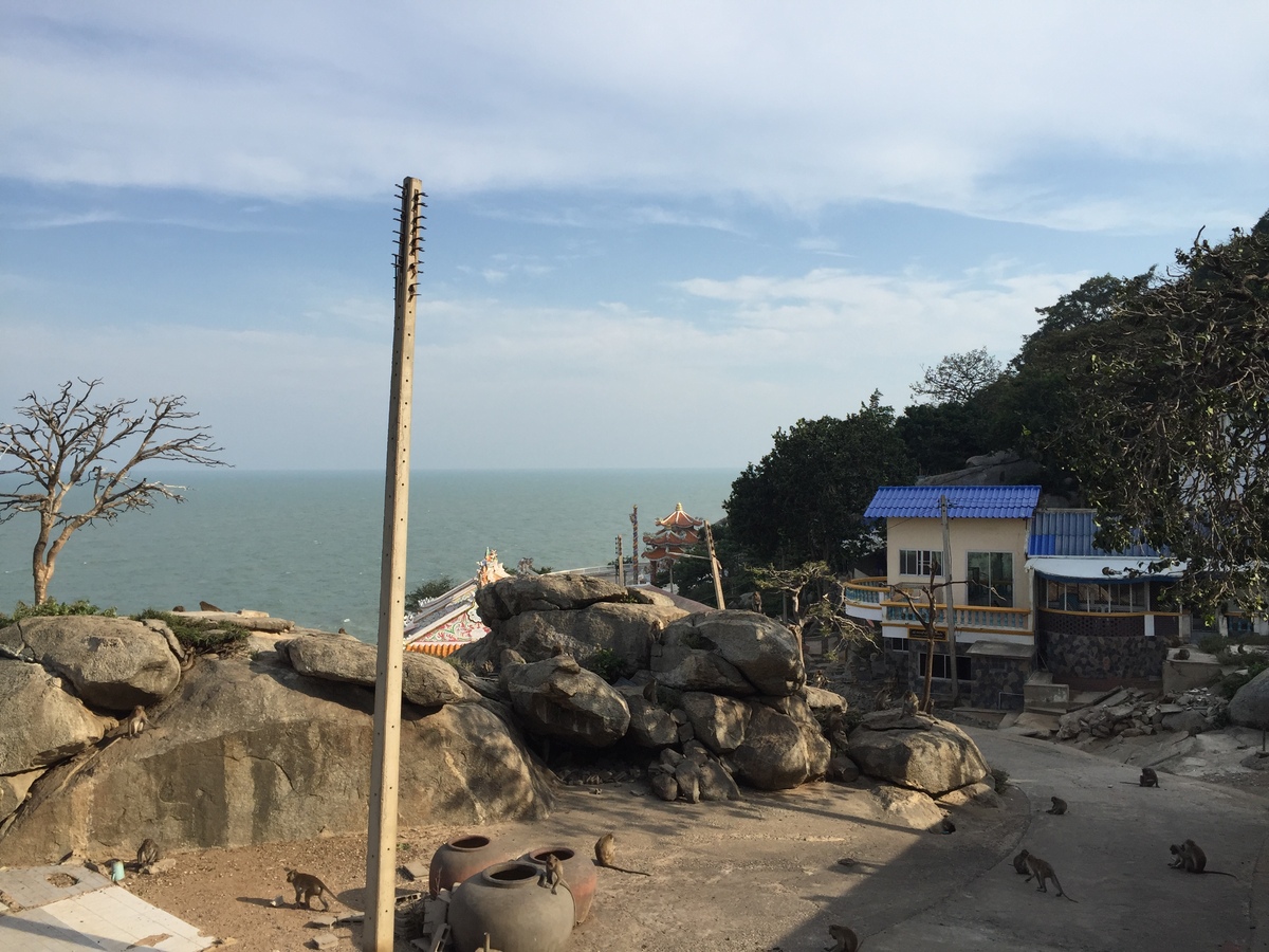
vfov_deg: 48.2
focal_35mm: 29
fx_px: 1063
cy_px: 476
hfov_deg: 61.7
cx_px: 634
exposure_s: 1/1980
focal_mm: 4.15
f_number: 2.2
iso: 32
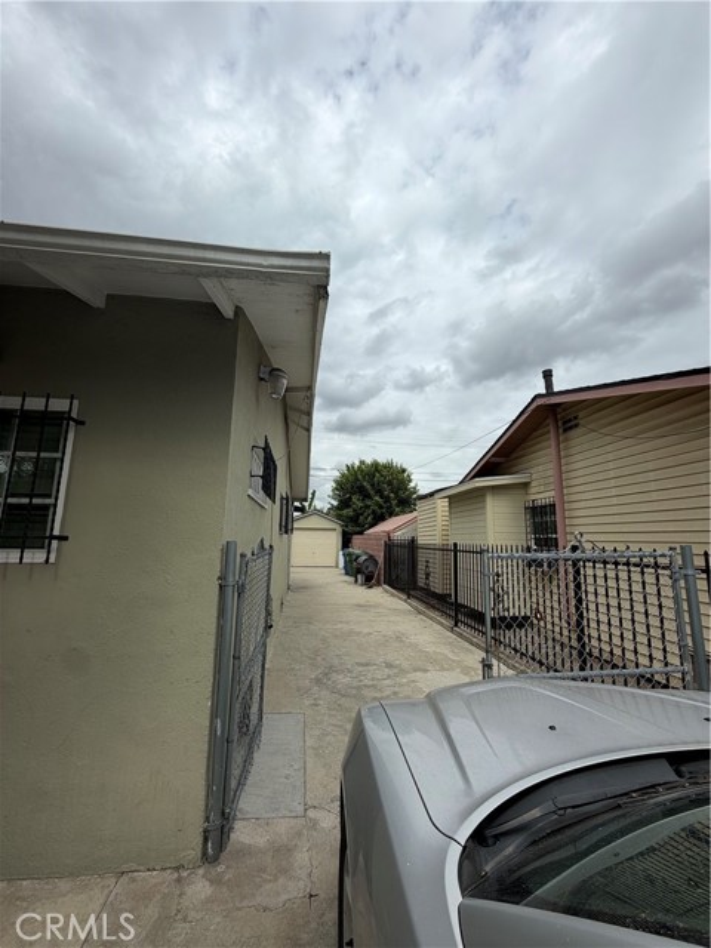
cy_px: 474
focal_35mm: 14
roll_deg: -0.9
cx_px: 356
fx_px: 383
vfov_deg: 102.1
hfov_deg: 85.7
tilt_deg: +10.4
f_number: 2.2
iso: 20
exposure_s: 1/1259
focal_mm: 2.22
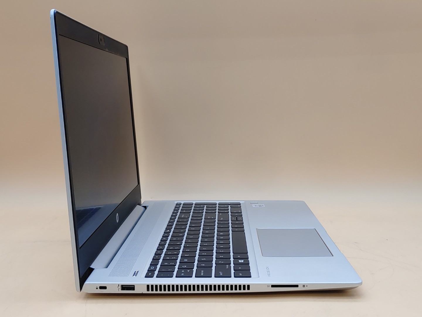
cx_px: 211
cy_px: 158
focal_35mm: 41
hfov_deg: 45.8
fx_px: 500
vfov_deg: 35.1
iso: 50
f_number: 1.8
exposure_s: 1/120
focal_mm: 4.36
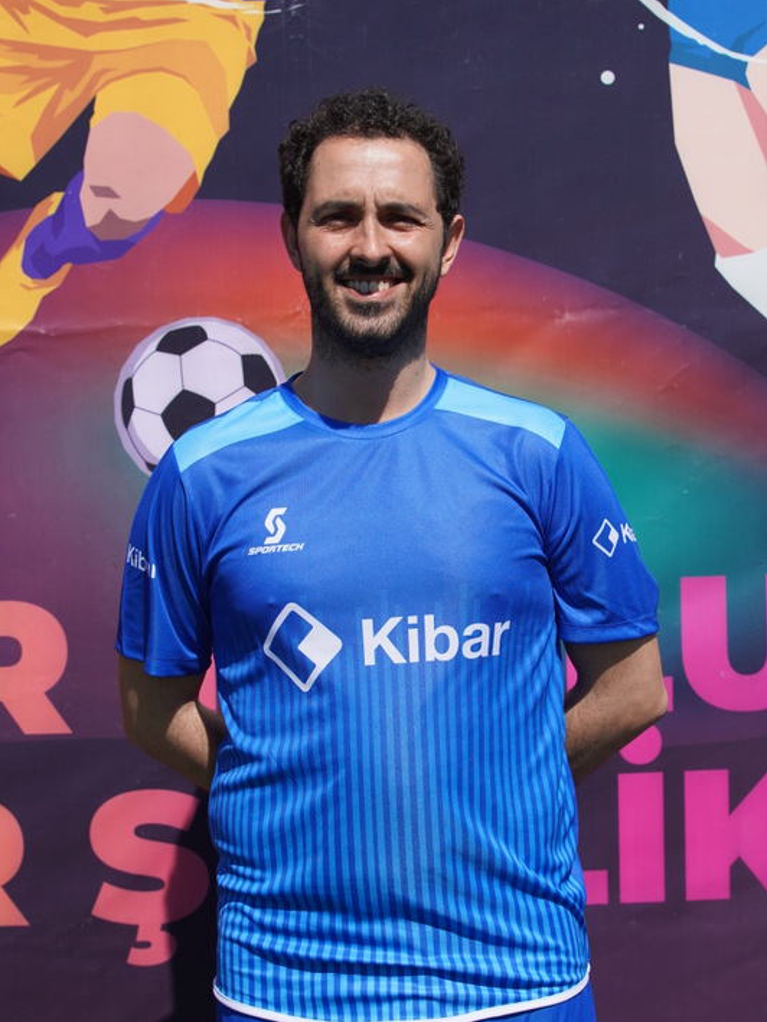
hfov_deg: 13.0
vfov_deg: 17.3
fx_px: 3367
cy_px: 509
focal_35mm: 114
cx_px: 384
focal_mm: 70
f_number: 5
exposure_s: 1/800
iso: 100
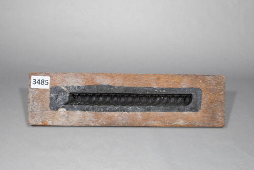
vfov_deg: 22.7
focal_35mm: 60
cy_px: 85
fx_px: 424
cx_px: 127
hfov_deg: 33.4
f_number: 11
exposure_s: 1/4
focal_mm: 60
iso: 100
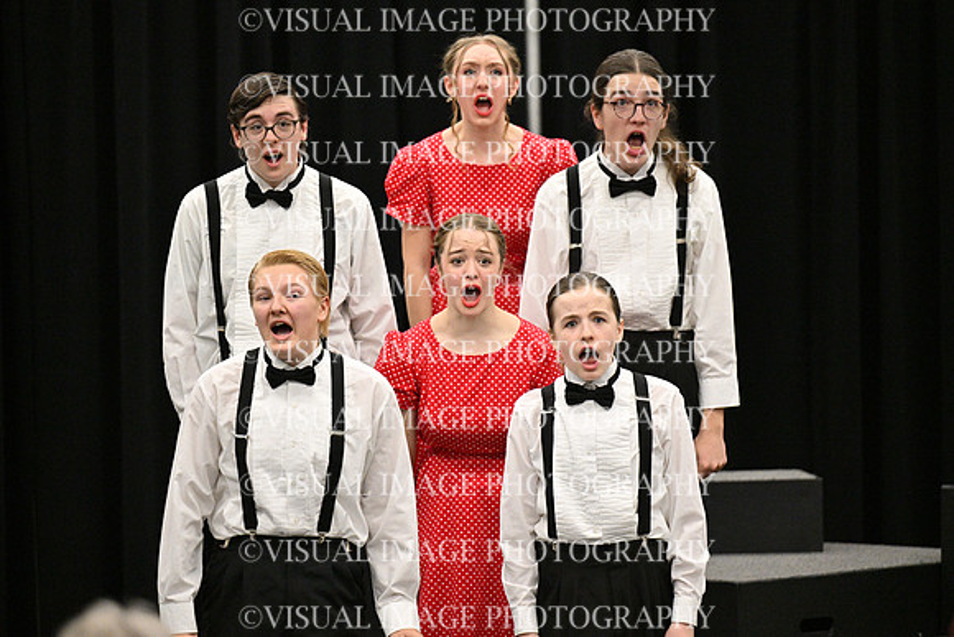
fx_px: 5301
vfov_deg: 6.9
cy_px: 318
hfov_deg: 10.3
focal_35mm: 200
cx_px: 477
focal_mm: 200
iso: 6400
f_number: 2.8
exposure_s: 1/1000
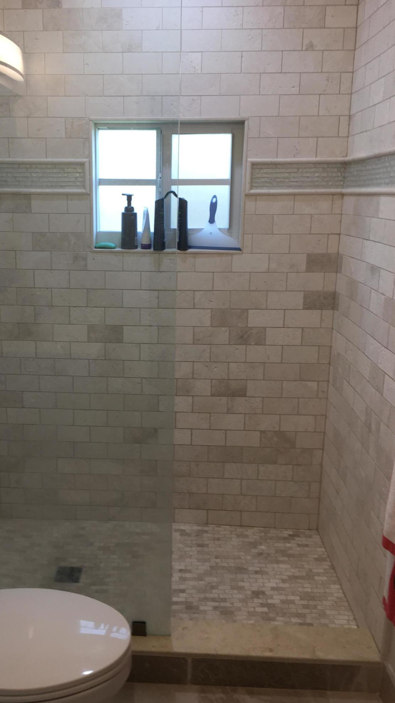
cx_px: 142
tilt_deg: -12.5
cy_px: 351
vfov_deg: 61.0
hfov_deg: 36.4
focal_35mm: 32
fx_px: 596
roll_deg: +0.1
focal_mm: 4.15
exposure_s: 1/40
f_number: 2.2
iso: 25
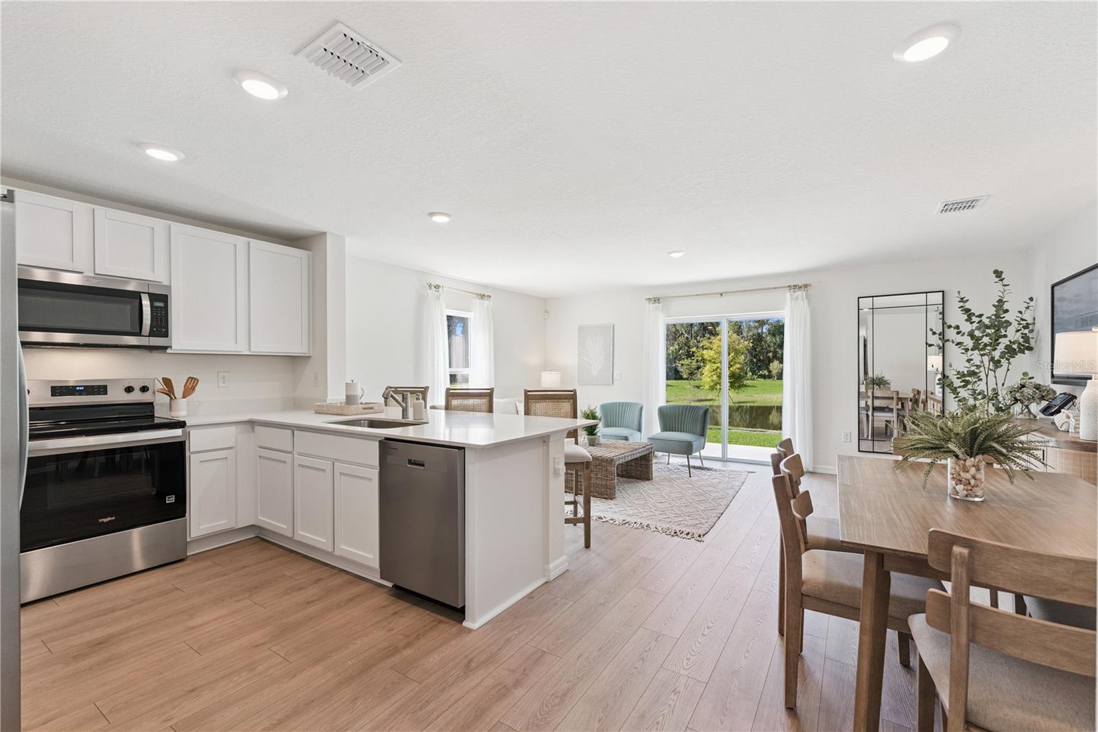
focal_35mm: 15
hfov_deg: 100.4
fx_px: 457
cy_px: 366
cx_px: 549
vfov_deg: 77.3
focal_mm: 10
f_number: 2.8
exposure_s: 1/125
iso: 125
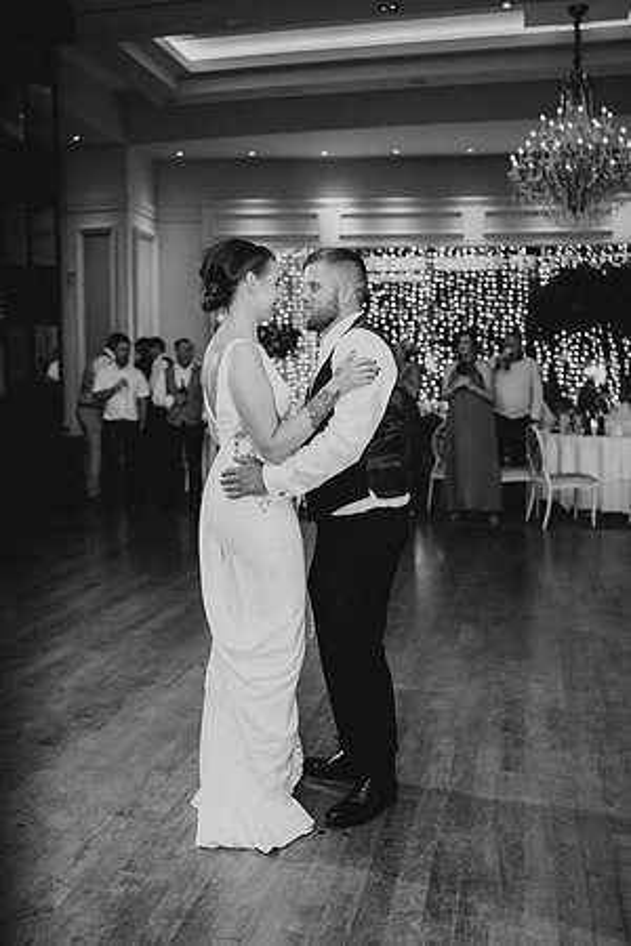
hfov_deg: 37.9
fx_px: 920
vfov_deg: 54.4
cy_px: 473
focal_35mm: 35
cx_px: 316
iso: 1600
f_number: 2
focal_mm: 35
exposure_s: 1/250
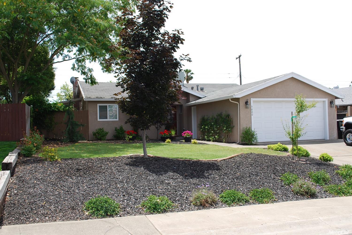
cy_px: 118
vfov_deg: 36.9
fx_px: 352
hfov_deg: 53.1
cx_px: 176
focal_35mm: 36
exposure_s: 1/200
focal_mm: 24
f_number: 7.1
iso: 100
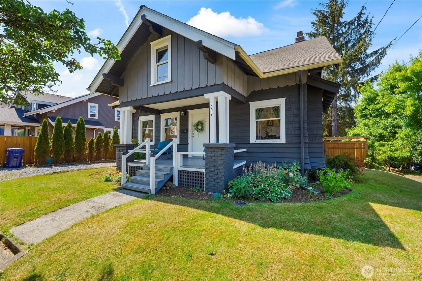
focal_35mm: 14
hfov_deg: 104.3
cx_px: 211
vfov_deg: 81.2
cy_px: 140
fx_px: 164
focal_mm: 14
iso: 200
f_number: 7.1
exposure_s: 1/50
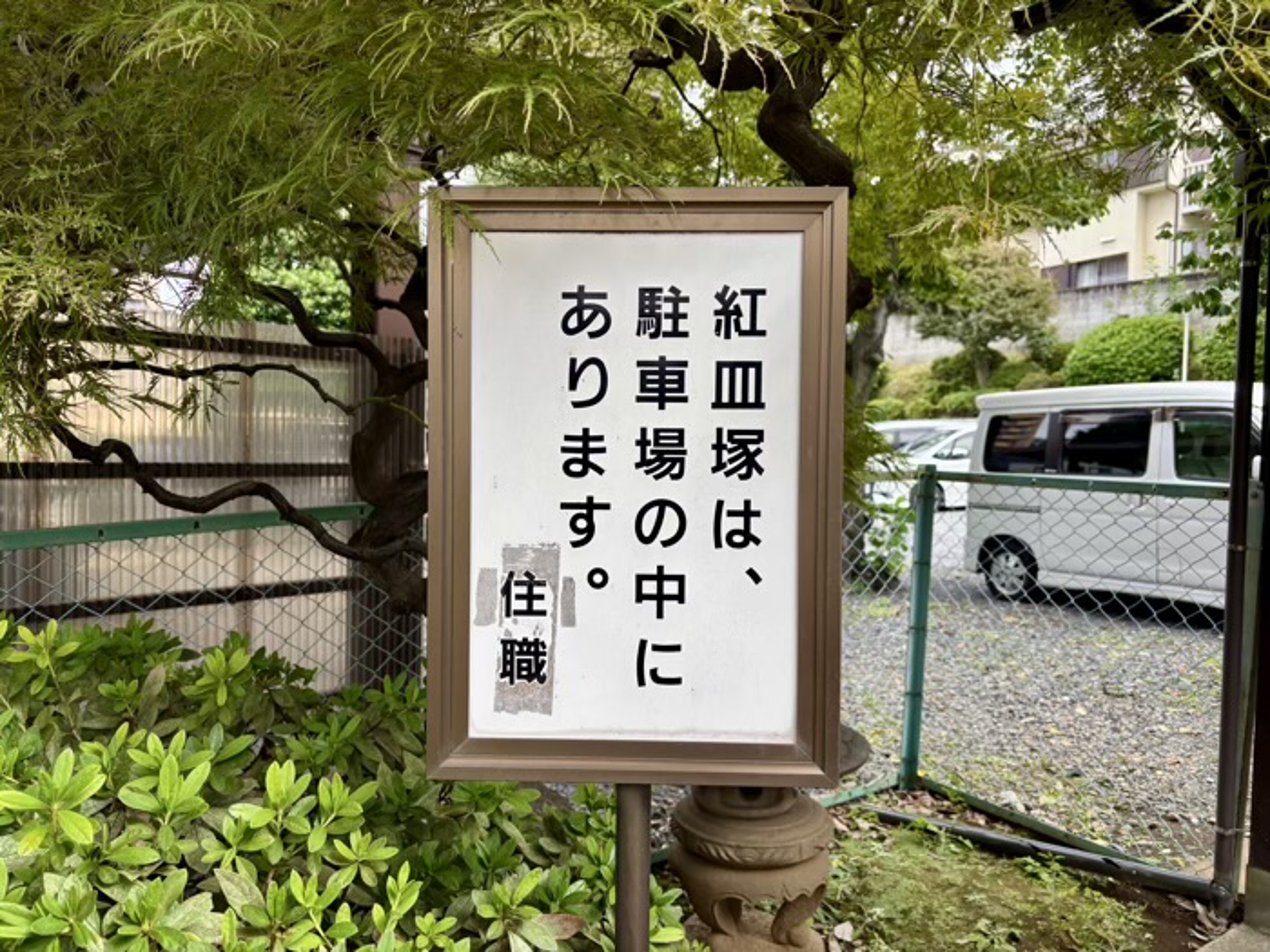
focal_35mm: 26
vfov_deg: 53.1
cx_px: 635
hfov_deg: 67.3
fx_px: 954
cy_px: 476
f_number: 1.6
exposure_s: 1/466
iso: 50
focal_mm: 5.96
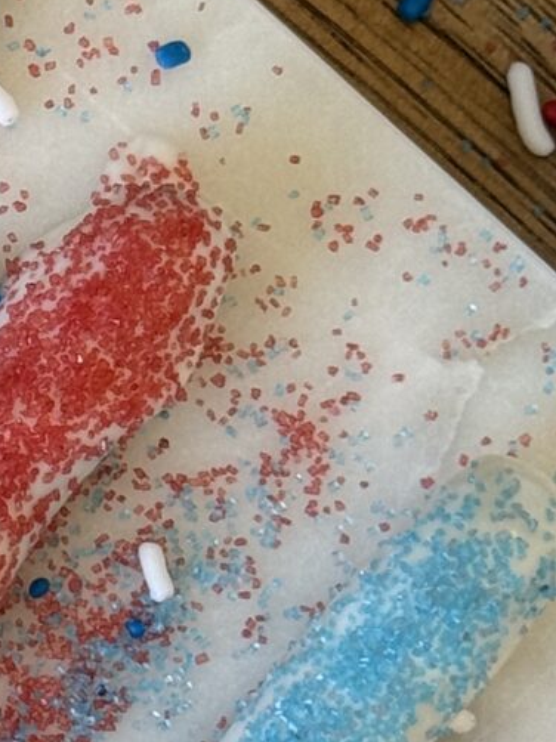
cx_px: -365
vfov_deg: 8.1
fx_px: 5251
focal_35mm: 245
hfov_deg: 6.0
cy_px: 176
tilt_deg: -76.8
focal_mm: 6.76
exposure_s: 1/126
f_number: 1.78
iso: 50
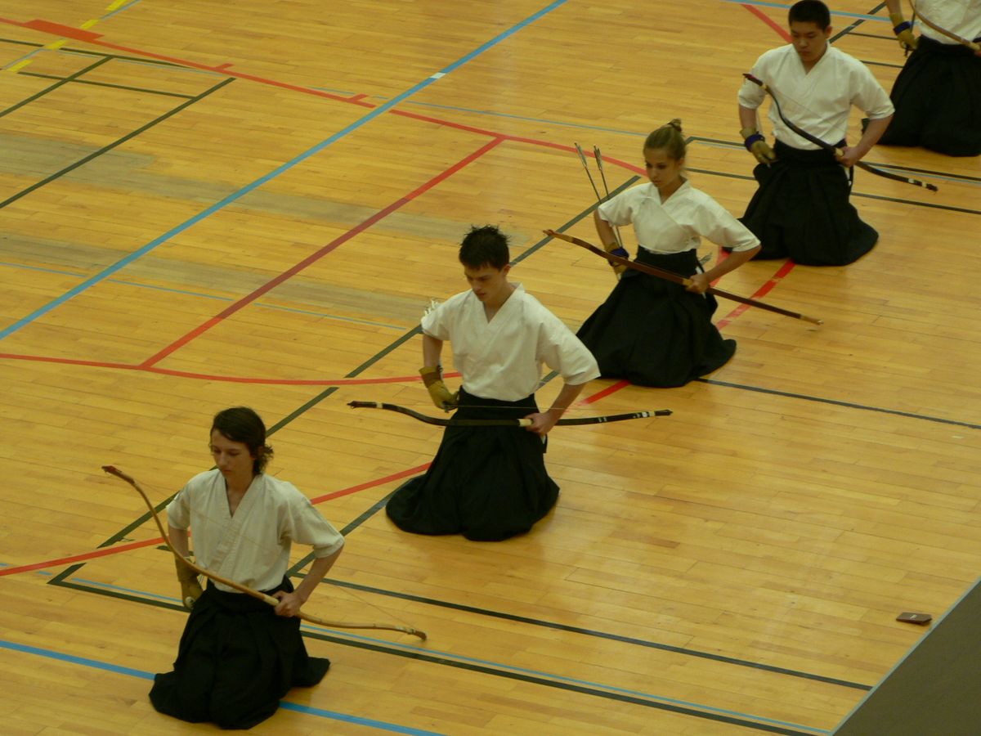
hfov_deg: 12.6
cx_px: 490
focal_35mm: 157
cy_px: 368
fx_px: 4449
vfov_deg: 9.5
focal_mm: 26.2
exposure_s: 1/30
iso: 100
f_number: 3.3
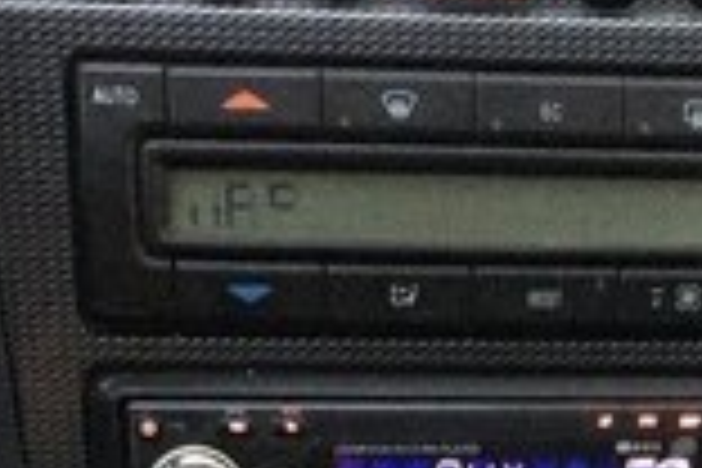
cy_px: 909
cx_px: 477
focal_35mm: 96
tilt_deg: -47.4
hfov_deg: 21.2
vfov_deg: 12.6
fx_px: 1872
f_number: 2.2
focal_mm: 4.15
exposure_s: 1/17
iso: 400
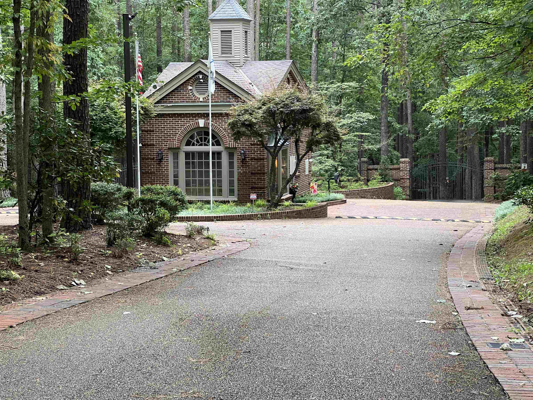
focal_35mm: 77
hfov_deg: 25.3
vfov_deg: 19.1
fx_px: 1186
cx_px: 266
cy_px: 200
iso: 250
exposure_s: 1/99
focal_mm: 9
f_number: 2.8
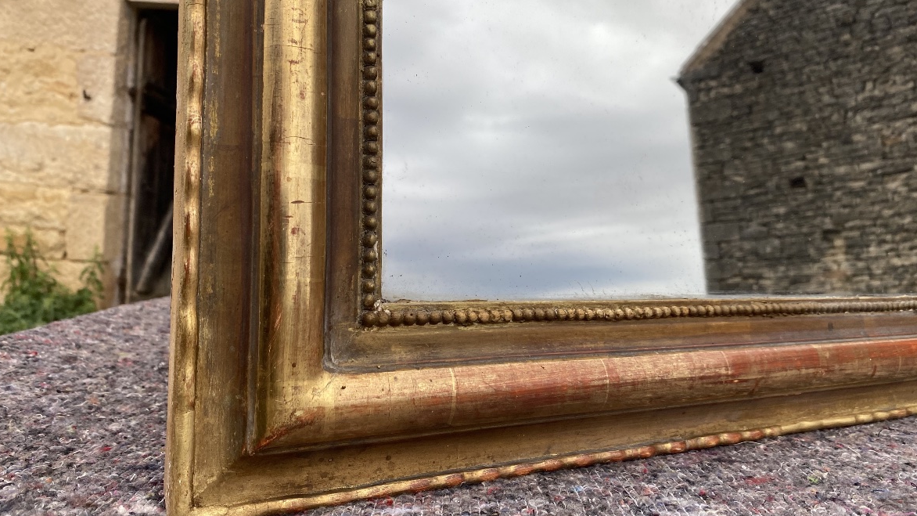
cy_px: 224
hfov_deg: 66.1
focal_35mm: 29
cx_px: 461
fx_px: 705
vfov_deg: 40.1
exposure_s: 1/454
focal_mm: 4.25
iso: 32
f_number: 1.8
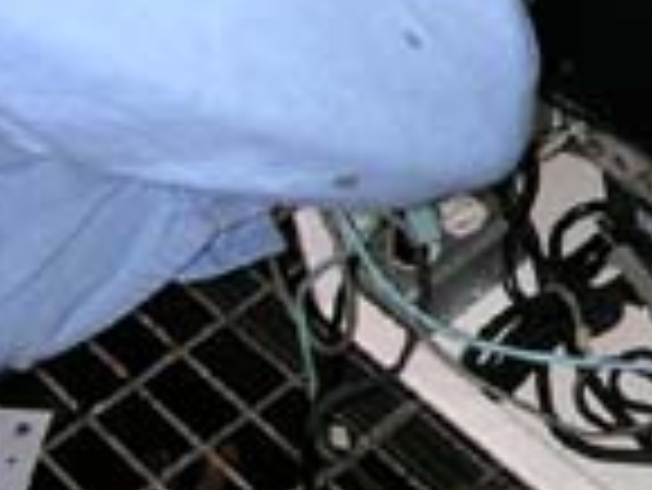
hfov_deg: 16.8
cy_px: 243
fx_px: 2074
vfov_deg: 13.5
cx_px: 868
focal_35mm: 110
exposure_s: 1/60
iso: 100
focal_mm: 5.6
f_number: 2.7
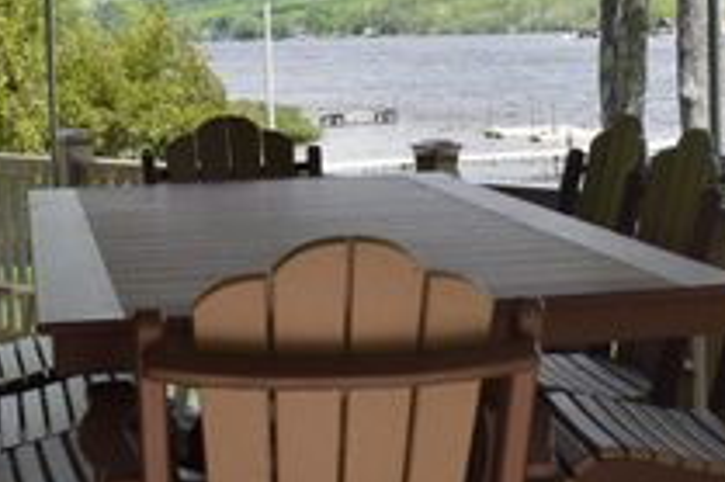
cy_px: 206
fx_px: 1731
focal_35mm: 86
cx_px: 534
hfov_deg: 23.4
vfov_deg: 15.9
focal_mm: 24
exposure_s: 1/320
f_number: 9
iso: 200
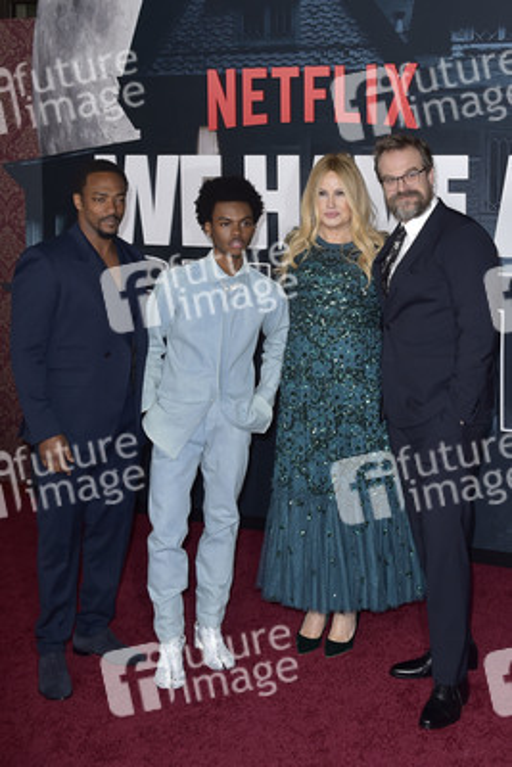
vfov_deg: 48.4
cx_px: 256
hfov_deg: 33.4
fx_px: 853
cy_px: 384
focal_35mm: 40
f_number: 6.3
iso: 640
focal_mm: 40
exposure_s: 1/250
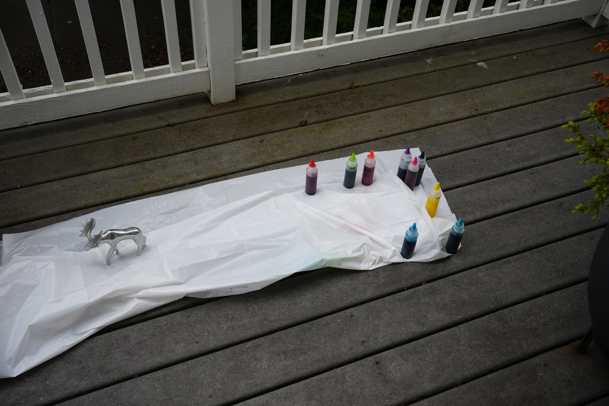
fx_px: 592
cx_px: 304
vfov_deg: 37.9
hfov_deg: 54.4
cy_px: 203
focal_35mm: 35
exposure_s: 1/320
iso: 400
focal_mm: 35
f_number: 10
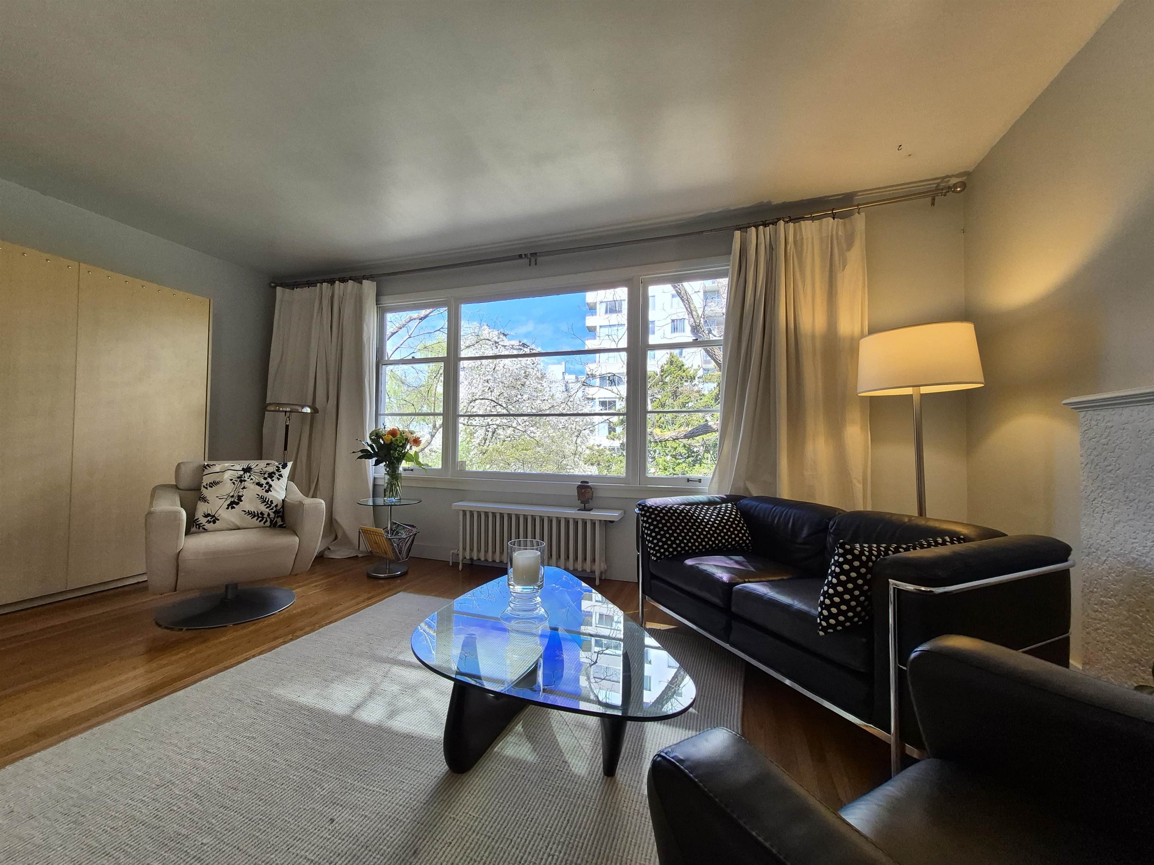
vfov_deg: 89.9
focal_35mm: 13
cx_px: 577
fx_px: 433
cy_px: 432
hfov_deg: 106.2
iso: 80
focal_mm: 1.74
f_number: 2.2
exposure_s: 1/120
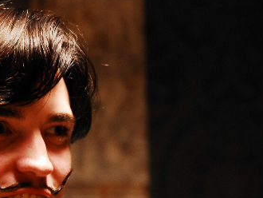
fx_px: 1331
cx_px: 159
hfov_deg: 11.3
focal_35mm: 175
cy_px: 204
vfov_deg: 8.4
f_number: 2.8
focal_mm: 50
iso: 400
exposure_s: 1/6
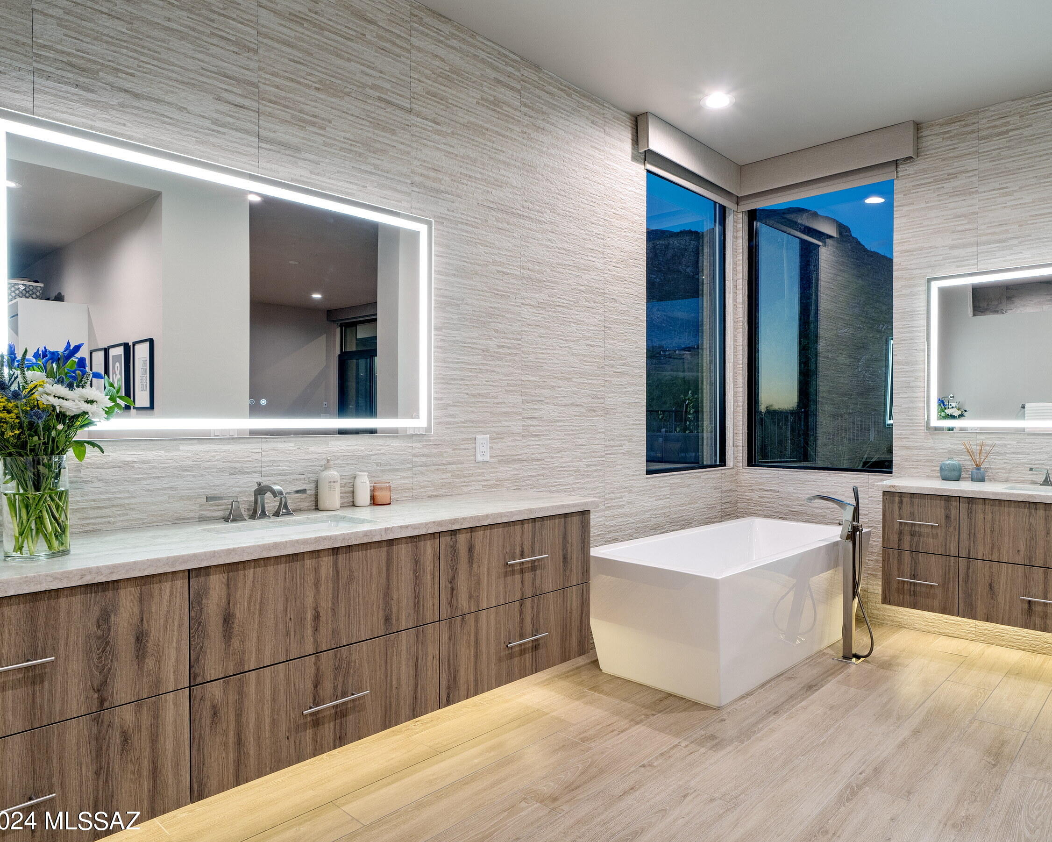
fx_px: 654
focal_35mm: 21
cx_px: 617
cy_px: 425
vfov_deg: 65.5
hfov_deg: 77.0
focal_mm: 18
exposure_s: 1/2.5
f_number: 10
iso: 200
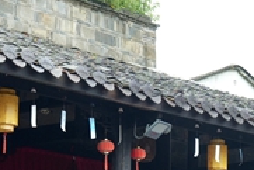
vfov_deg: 8.2
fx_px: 1158
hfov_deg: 12.0
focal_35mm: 164
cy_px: 270
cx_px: 366
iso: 400
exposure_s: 1/200
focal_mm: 33
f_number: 5
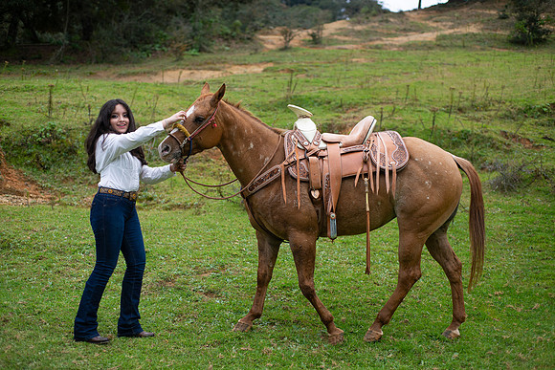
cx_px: 278
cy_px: 185
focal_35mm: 50
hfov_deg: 39.6
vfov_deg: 27.0
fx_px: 771
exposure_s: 1/2000
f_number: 2.8
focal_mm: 50
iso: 400
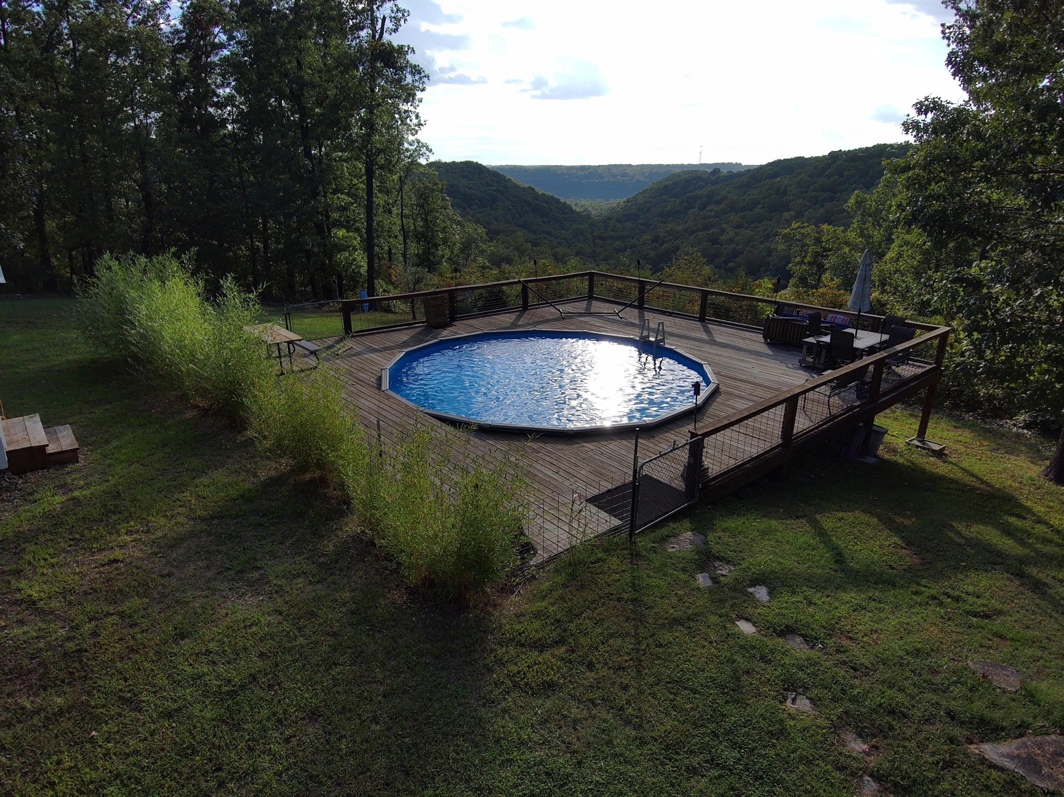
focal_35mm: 21
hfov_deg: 79.0
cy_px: 398
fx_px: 645
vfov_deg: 63.4
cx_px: 532
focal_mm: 3.7
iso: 100
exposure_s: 1/1331
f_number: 2.8
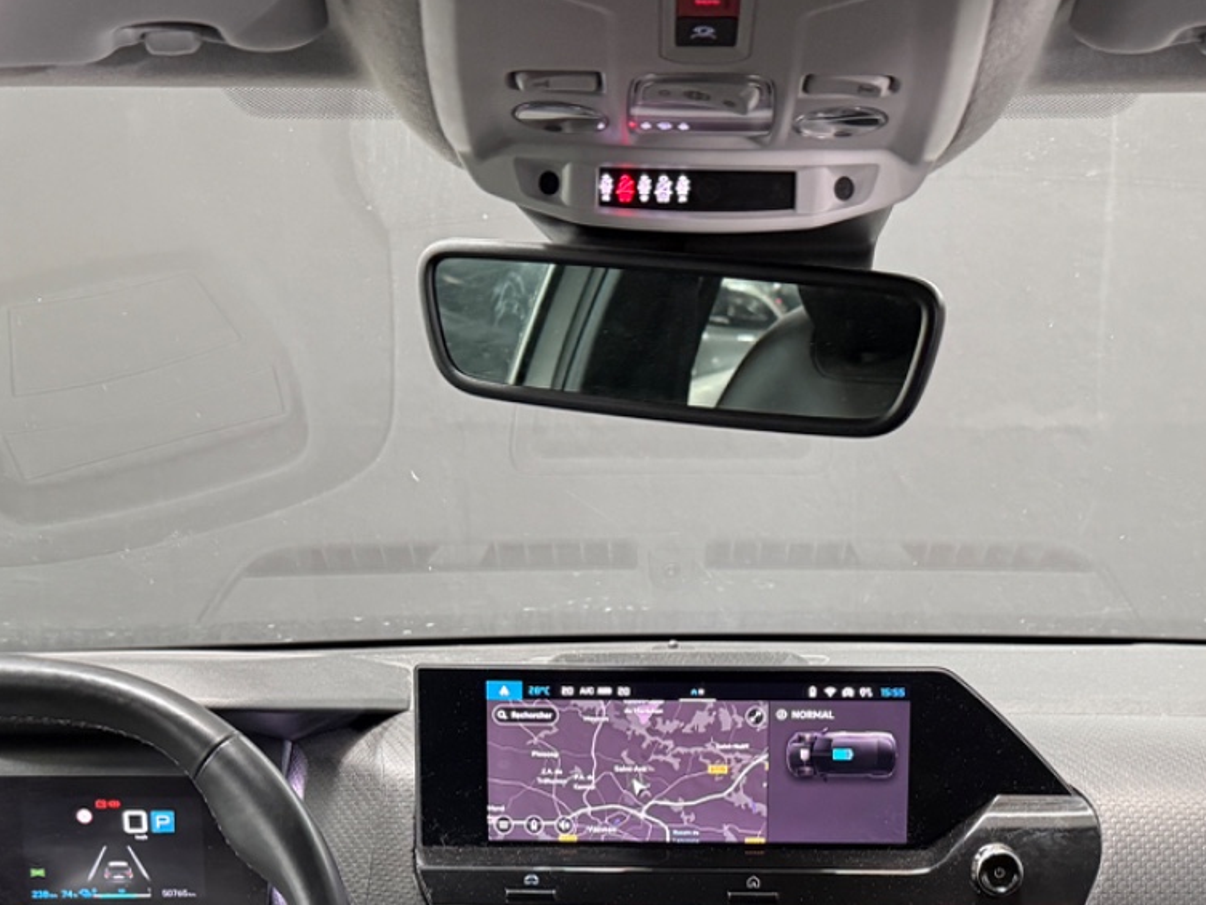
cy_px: 931
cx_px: 682
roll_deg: -0.3
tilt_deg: -17.2
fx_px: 1777
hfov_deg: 37.4
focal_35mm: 51
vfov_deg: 26.8
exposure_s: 1/33
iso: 640
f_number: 1.78
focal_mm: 6.76
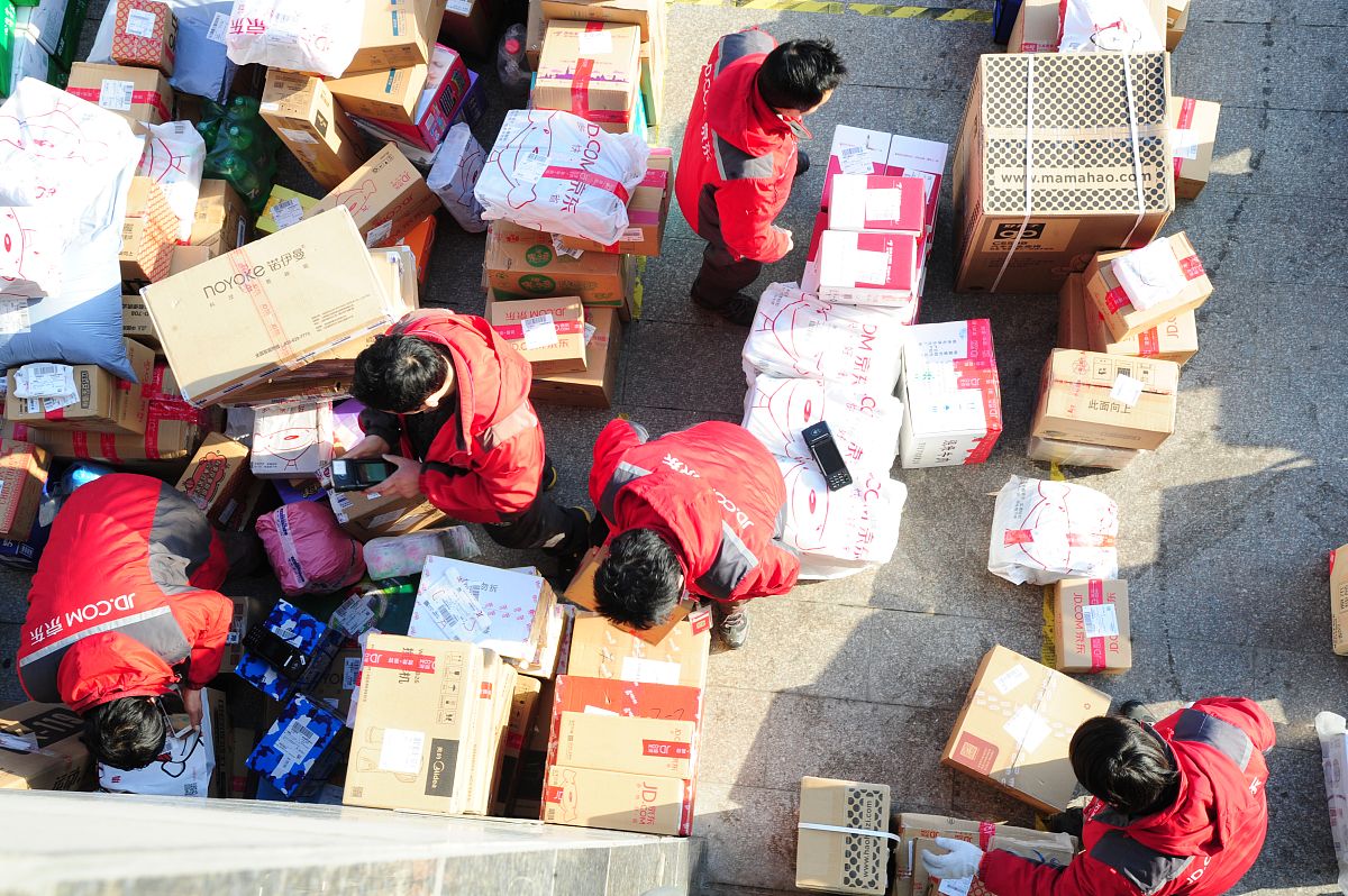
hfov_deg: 41.1
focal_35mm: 48
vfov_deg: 28.0
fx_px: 1796
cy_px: 448
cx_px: 674
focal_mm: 48
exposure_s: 1/125
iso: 800
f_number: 11
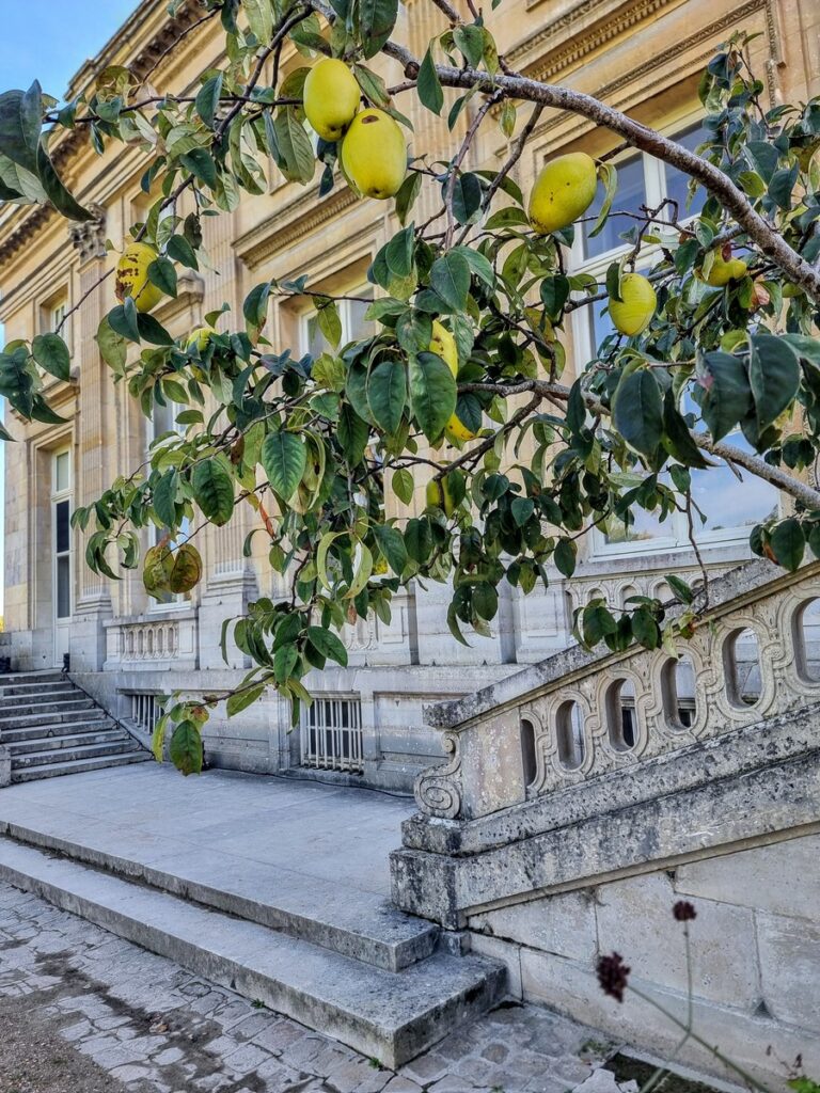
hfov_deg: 56.8
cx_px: 410
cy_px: 546
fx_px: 758
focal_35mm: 24
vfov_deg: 71.6
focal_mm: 6.7
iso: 50
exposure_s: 1/120
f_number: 1.8
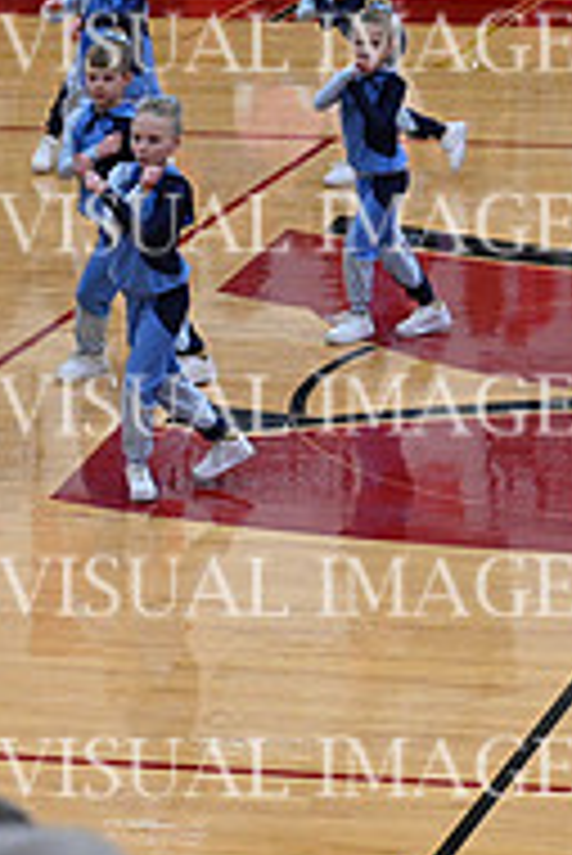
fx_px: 5091
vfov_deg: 9.6
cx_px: 581
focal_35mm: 214
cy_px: 133
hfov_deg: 6.4
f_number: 4
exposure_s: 1/400
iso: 4000
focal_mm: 70
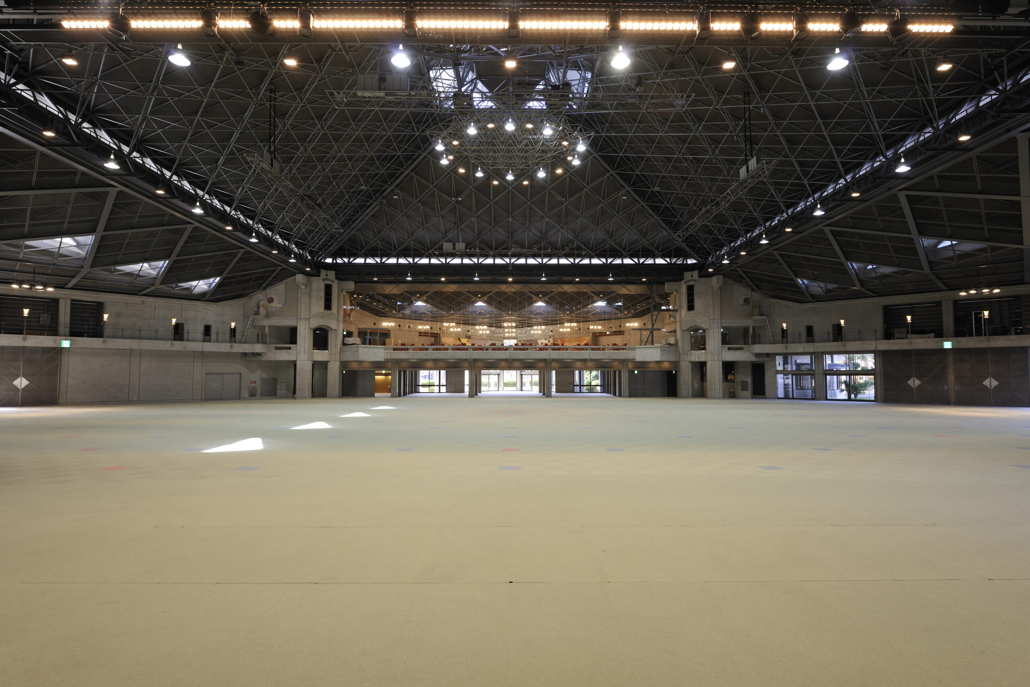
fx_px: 544
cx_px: 515
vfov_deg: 64.6
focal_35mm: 19
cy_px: 344
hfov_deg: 86.9
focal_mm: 19
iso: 200
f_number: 8
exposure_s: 1/10
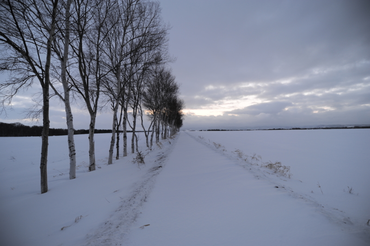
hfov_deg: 104.3
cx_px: 185
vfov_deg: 81.1
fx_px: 144
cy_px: 123
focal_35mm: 14
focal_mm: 14
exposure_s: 1/100
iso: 200
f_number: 2.8
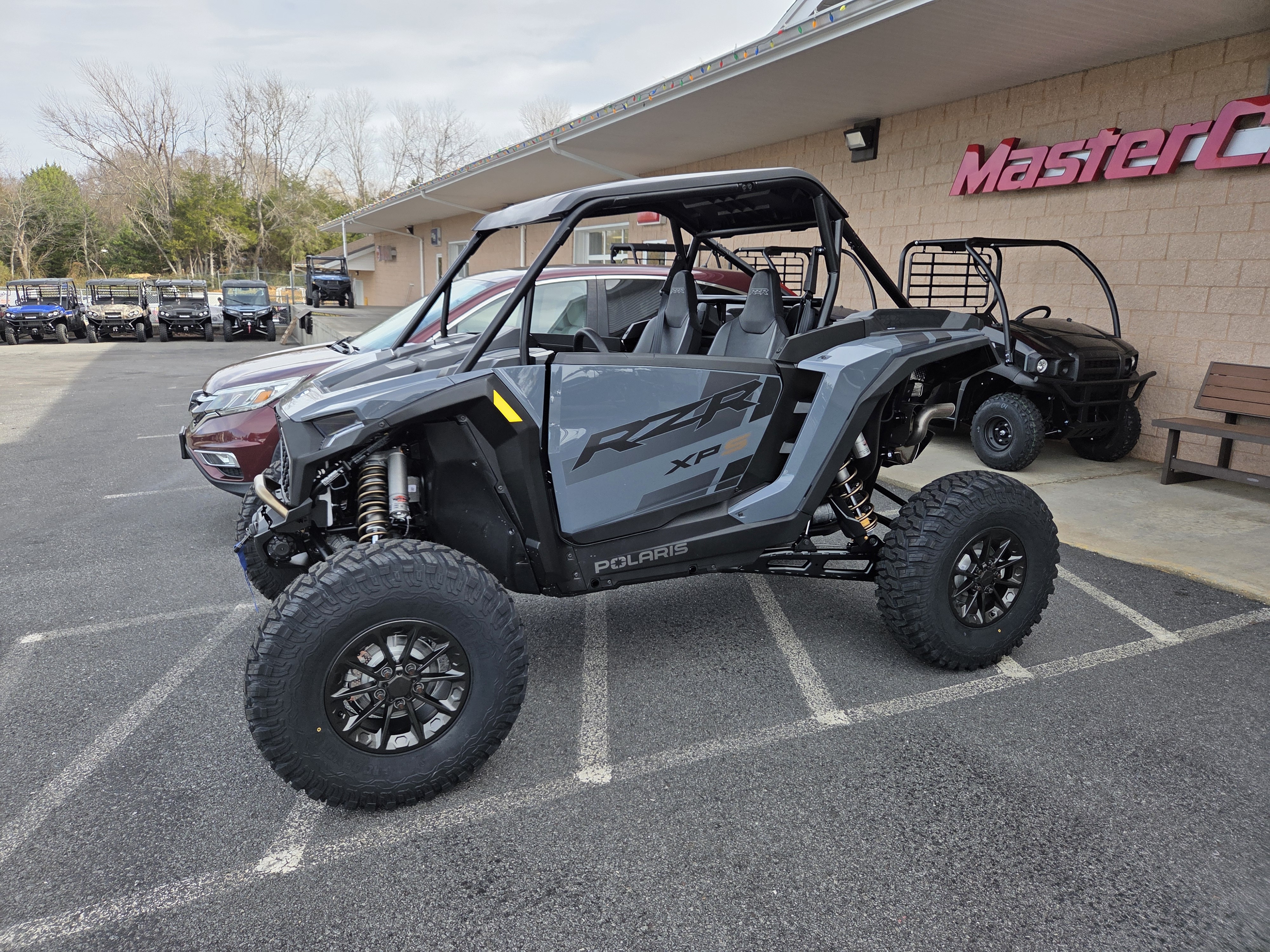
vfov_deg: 58.9
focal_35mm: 23
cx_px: 635
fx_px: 844
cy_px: 476
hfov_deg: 73.9
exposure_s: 1/2151
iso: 80
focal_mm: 5.4
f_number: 1.8
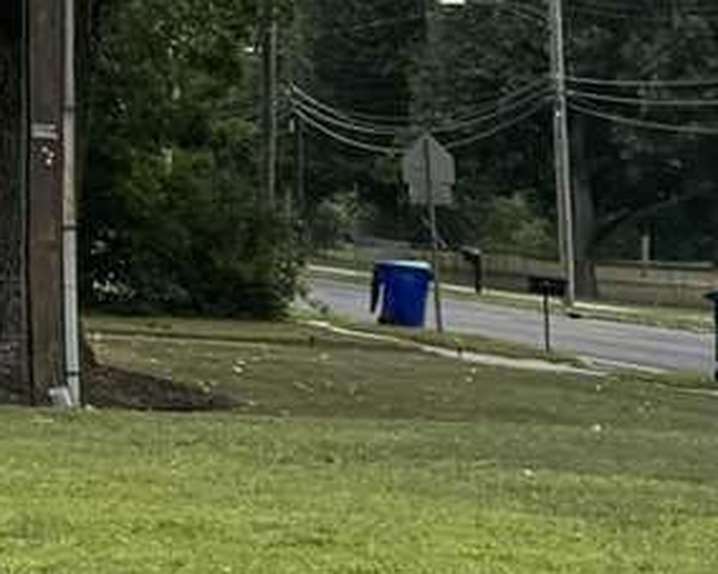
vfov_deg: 7.9
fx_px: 4036
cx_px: 1466
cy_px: 1029
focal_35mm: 190
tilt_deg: -10.2
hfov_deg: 9.5
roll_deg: +0.3
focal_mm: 6.76
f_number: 1.78
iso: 80
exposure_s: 1/2710
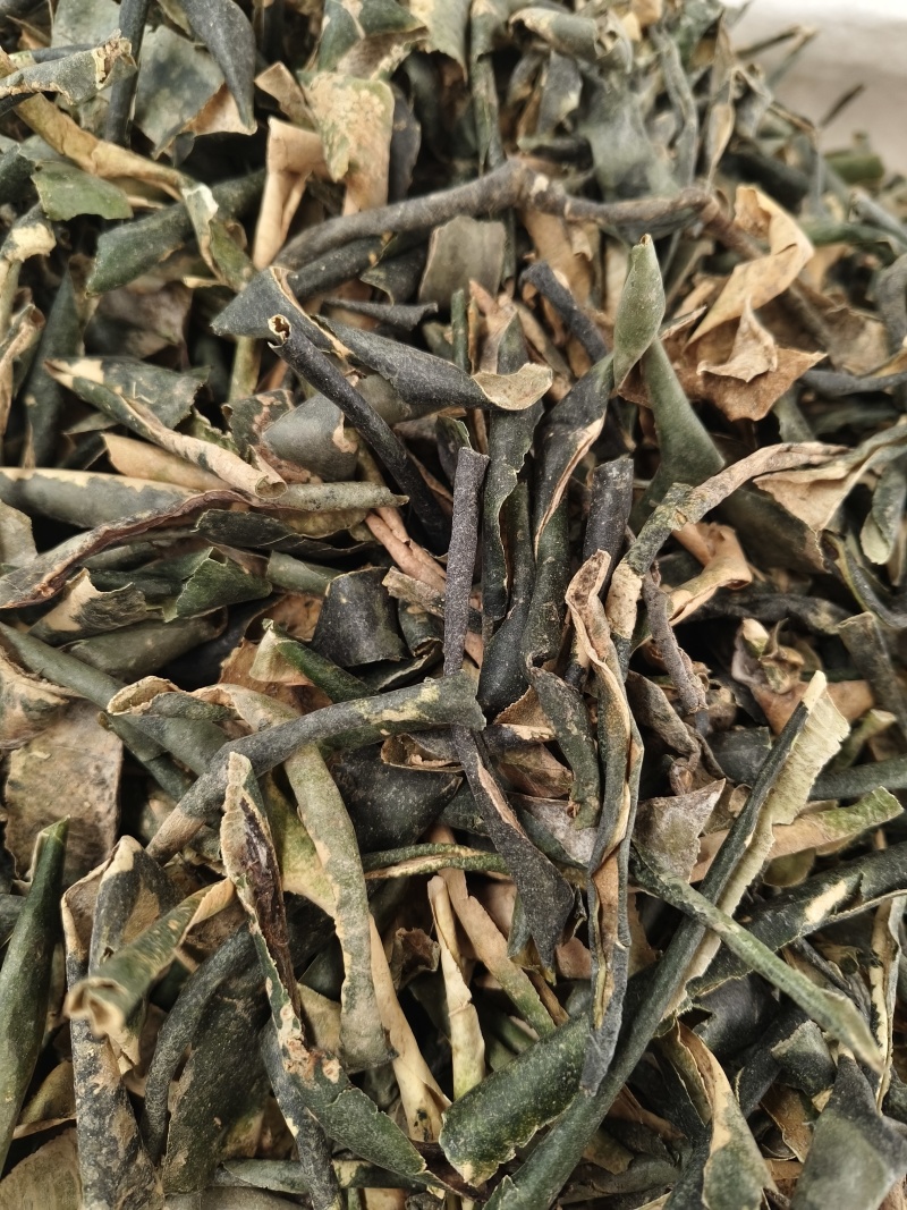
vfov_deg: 73.9
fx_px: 804
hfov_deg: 58.9
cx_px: 454
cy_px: 605
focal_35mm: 23
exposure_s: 1/100
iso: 811
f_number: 1.88
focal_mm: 5.6
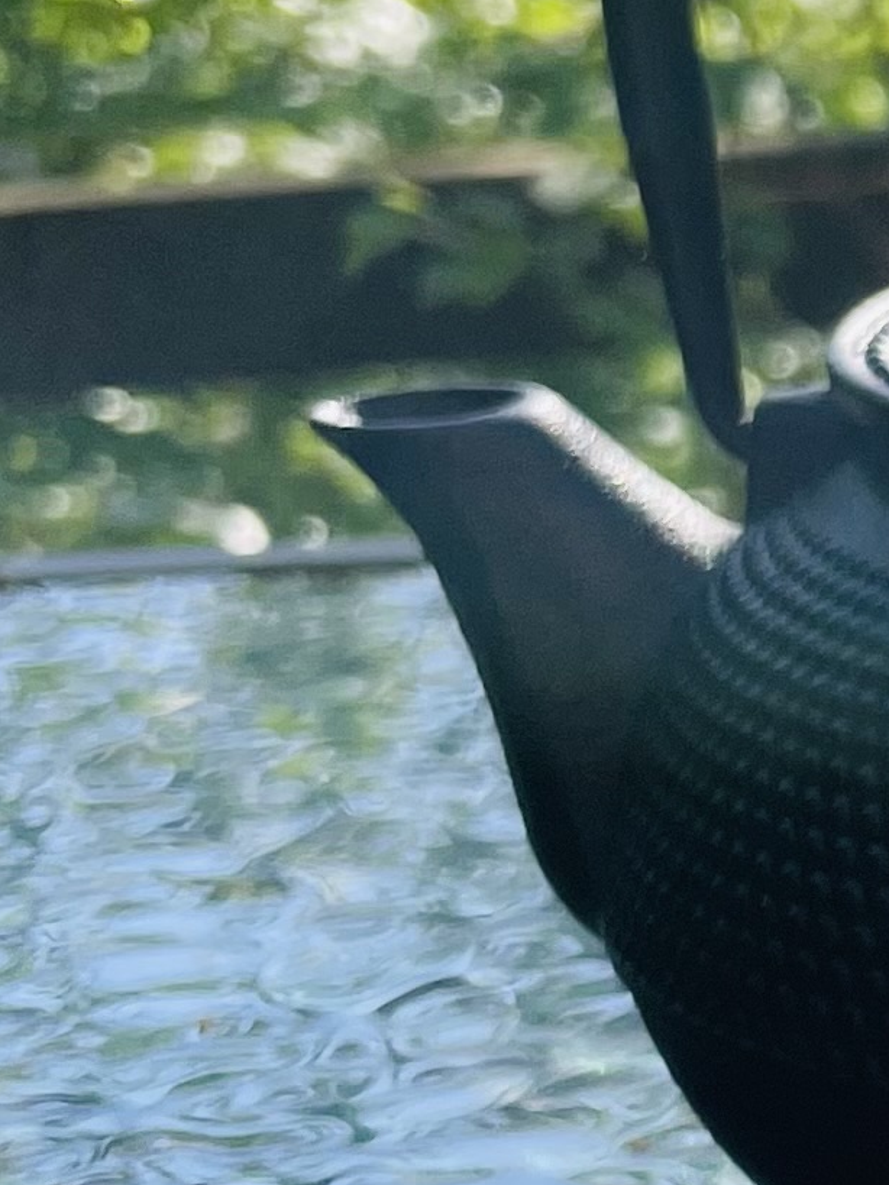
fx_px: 4384
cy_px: 831
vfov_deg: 15.4
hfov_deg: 10.5
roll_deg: +2.8
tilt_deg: -19.1
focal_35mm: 128
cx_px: 1863
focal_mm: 4.2
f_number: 1.6
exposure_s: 1/932
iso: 50
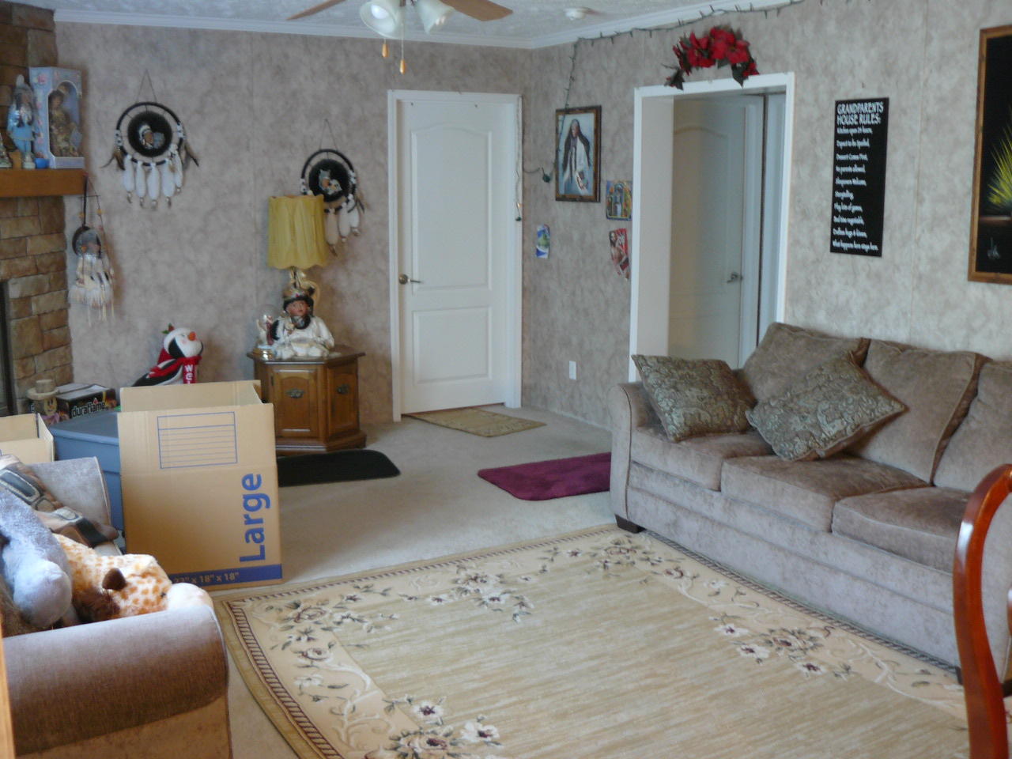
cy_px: 380
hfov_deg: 51.4
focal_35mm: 36
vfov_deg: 39.7
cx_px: 506
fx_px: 1052
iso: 100
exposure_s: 1/1.6
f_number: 2.8
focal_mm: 6
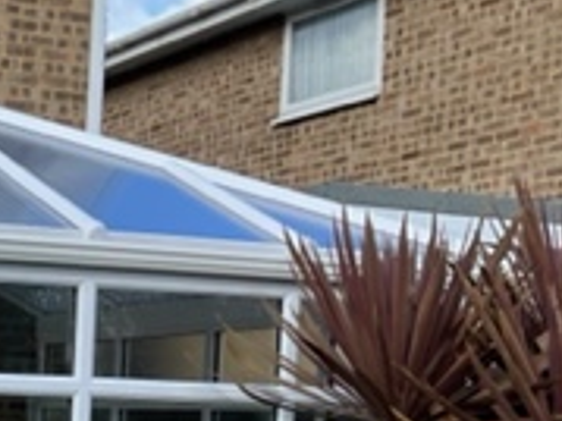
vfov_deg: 15.4
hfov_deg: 19.1
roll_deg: -1.9
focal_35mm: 93
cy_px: 465
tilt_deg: -1.2
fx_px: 1509
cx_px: -226
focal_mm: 5.7
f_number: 1.5
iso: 50
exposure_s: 1/1209
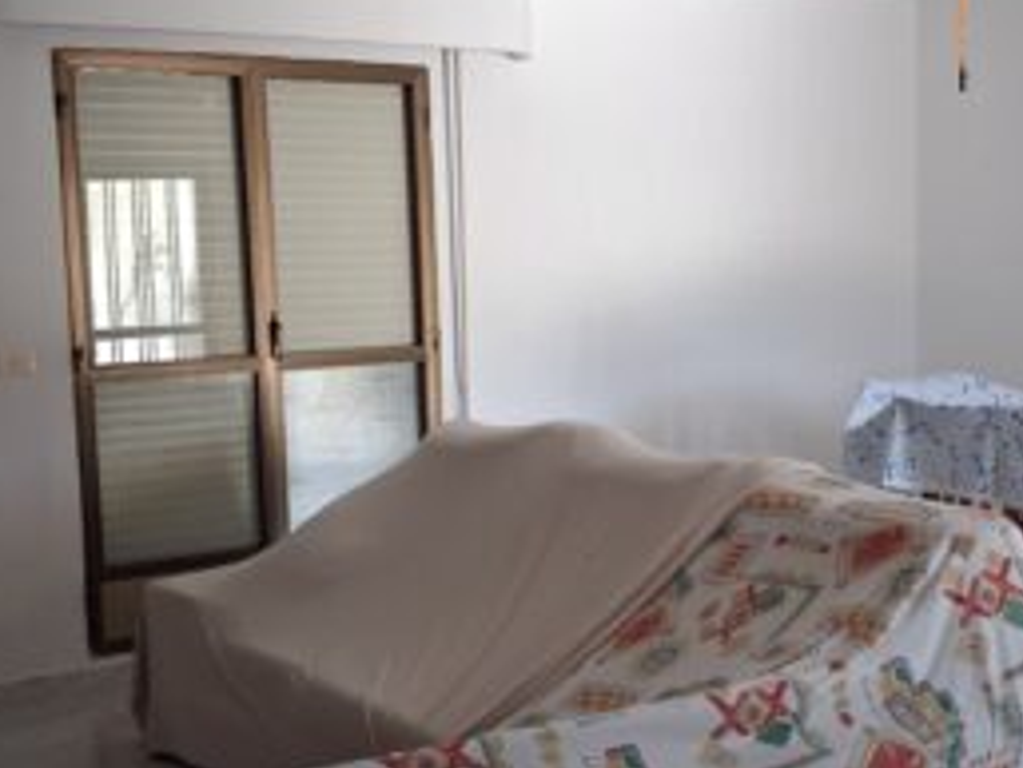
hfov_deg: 44.4
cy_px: 418
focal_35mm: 42
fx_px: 1242
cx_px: 641
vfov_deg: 34.4
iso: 320
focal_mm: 4
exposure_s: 1/50
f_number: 1.8
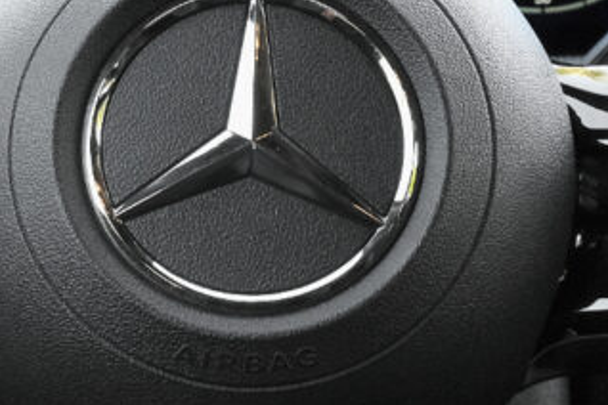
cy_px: 133
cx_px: 243
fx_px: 3698
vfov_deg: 6.3
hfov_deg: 9.4
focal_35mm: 219
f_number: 9
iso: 2000
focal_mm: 45
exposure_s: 1/100
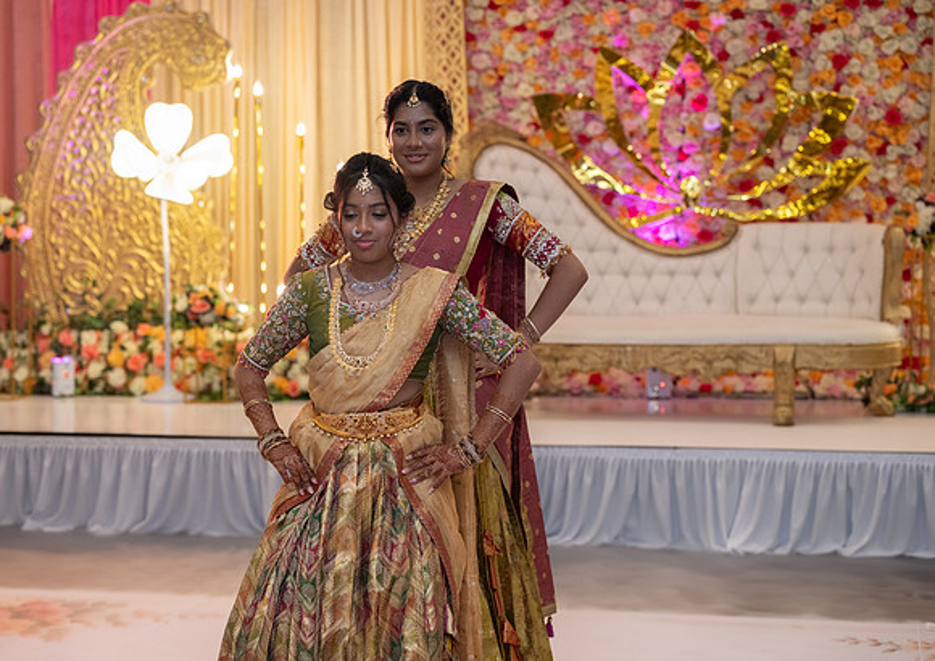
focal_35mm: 79
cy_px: 323
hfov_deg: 25.3
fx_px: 2082
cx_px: 429
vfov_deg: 18.0
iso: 1000
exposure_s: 1/160
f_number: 3.5
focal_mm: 74
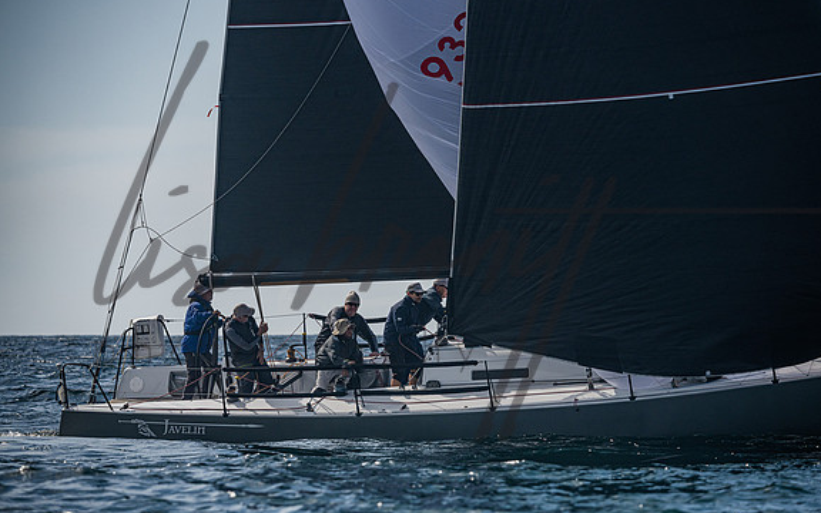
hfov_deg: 8.9
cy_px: 244
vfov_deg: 5.6
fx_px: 5280
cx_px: 412
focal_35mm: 236
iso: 320
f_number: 6.3
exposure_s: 1/5000
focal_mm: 230
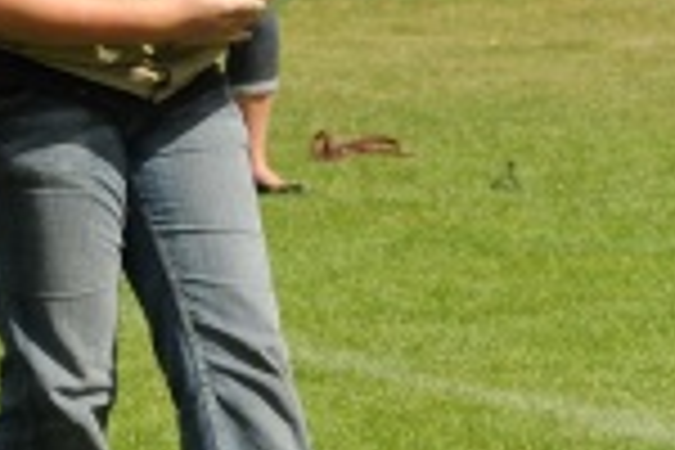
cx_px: 1233
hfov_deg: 3.7
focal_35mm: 559
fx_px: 10480
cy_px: 772
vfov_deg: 2.5
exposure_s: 1/800
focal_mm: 70
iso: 200
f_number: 5.6
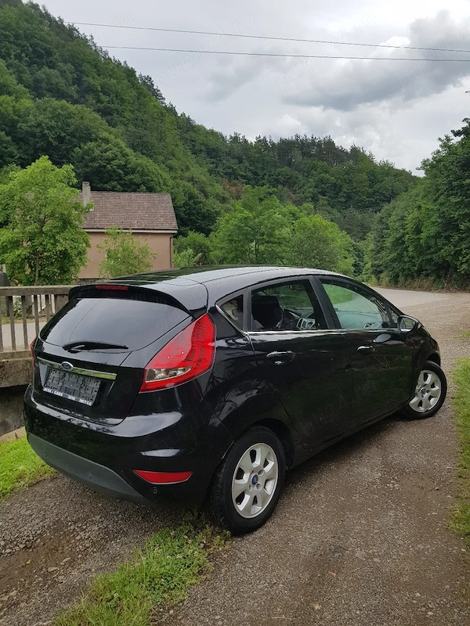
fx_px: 471
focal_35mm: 26
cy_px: 313
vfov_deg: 67.3
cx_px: 235
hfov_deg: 53.1
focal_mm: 4.2
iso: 40
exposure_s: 1/714
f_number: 1.7
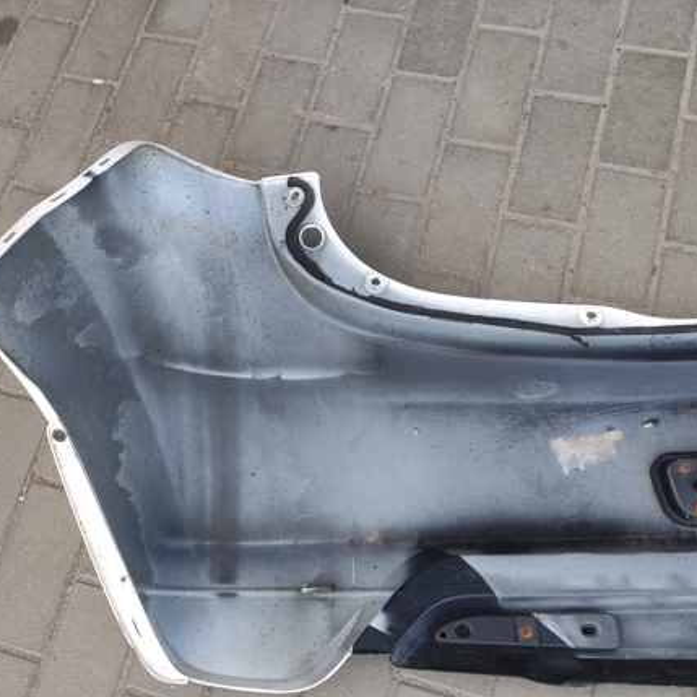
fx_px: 752
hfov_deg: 49.5
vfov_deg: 49.6
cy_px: 388
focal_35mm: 33
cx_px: 288
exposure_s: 1/121
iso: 100
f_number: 1.89
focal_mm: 5.43
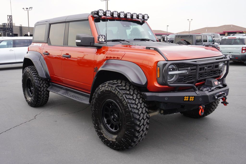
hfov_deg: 57.2
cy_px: 82
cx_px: 123
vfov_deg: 40.0
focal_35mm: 33
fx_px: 226
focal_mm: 22
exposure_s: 1/100
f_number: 6.3
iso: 100
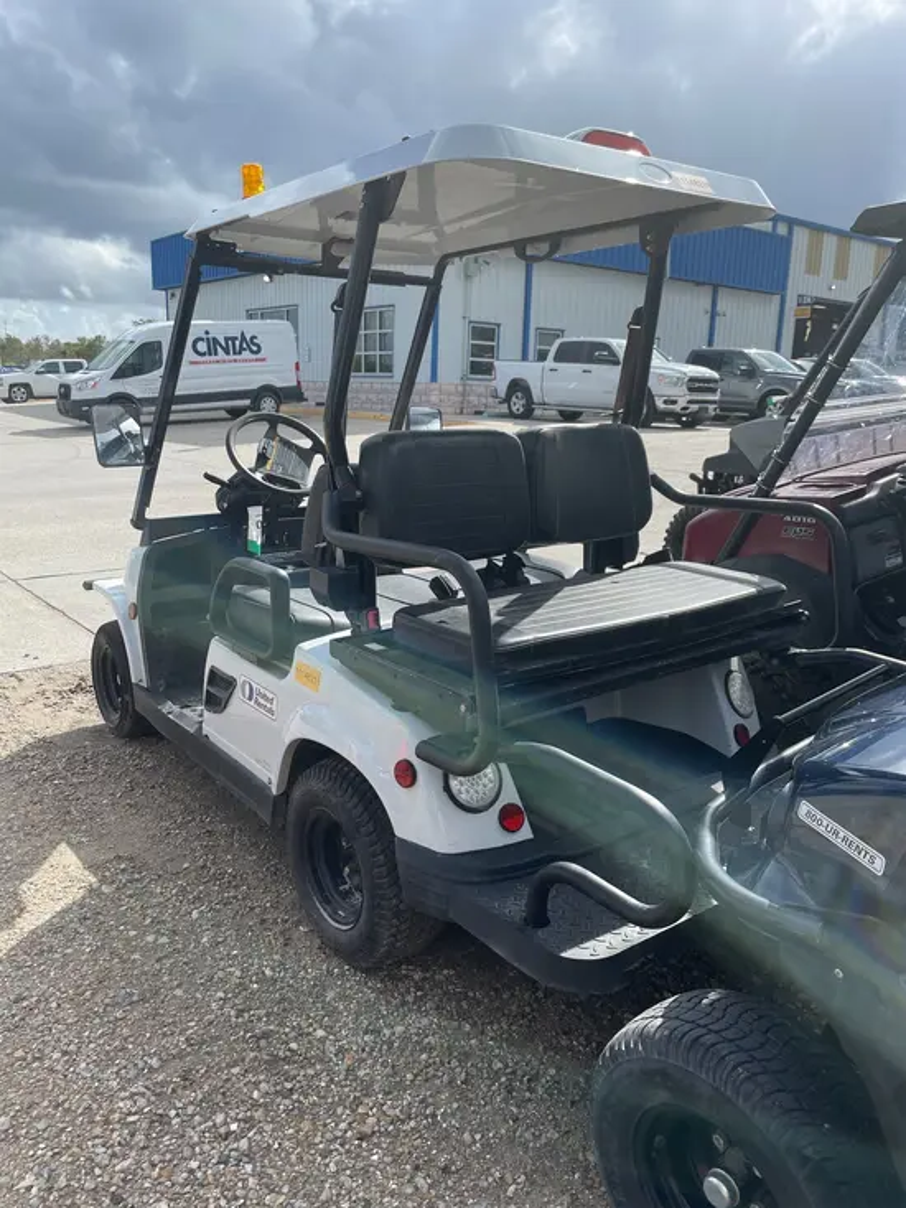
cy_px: 604
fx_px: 907
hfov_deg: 53.1
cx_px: 453
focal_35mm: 26
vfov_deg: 67.3
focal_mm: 4.2
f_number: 1.6
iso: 32
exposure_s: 1/2564
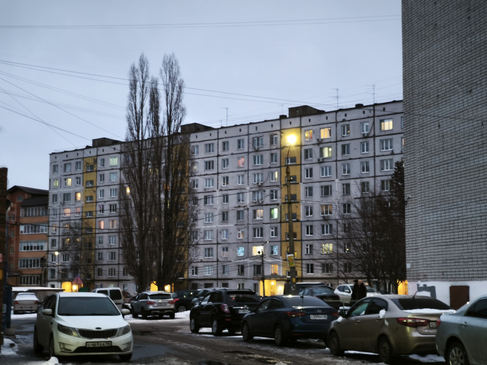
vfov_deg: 29.1
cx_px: 244
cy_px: 182
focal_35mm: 50
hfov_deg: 38.2
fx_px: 703
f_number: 1.9
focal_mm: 7.1
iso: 3200
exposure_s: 1/33.3
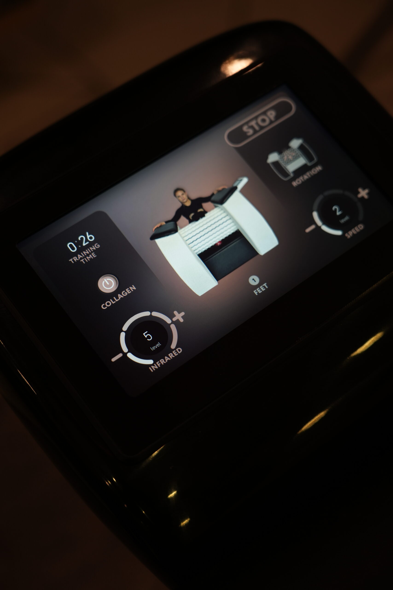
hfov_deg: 21.9
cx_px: 196
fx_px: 1015
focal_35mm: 62
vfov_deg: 32.4
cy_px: 295
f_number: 4
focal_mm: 62
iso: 400
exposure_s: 1/80
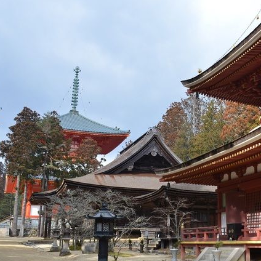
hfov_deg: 36.8
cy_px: 135
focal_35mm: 44
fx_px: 375
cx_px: 215
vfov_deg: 38.3
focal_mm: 18
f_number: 7.1
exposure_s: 1/200
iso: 200
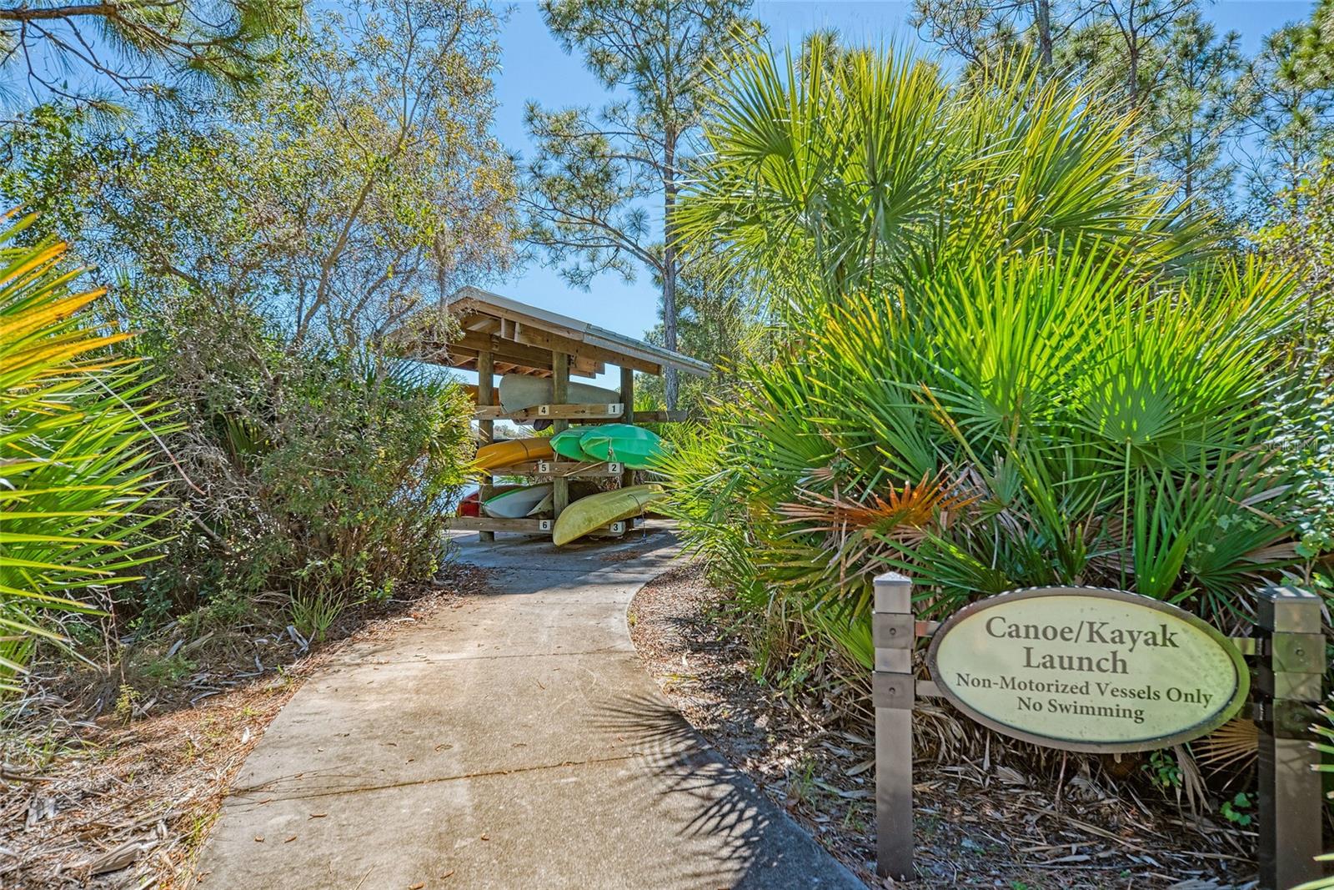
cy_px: 445
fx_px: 852
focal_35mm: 23
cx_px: 667
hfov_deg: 76.1
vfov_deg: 55.1
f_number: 7.1
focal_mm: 23
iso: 400
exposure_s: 1/160
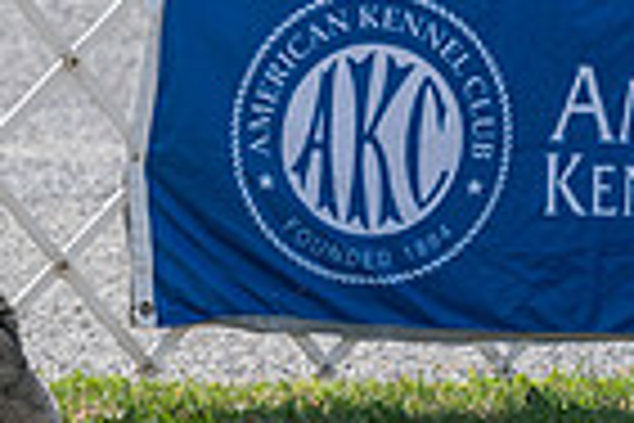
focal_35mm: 586
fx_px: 10319
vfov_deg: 2.3
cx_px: -175
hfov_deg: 3.5
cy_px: 7
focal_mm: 142
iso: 400
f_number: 5
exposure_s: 1/2000
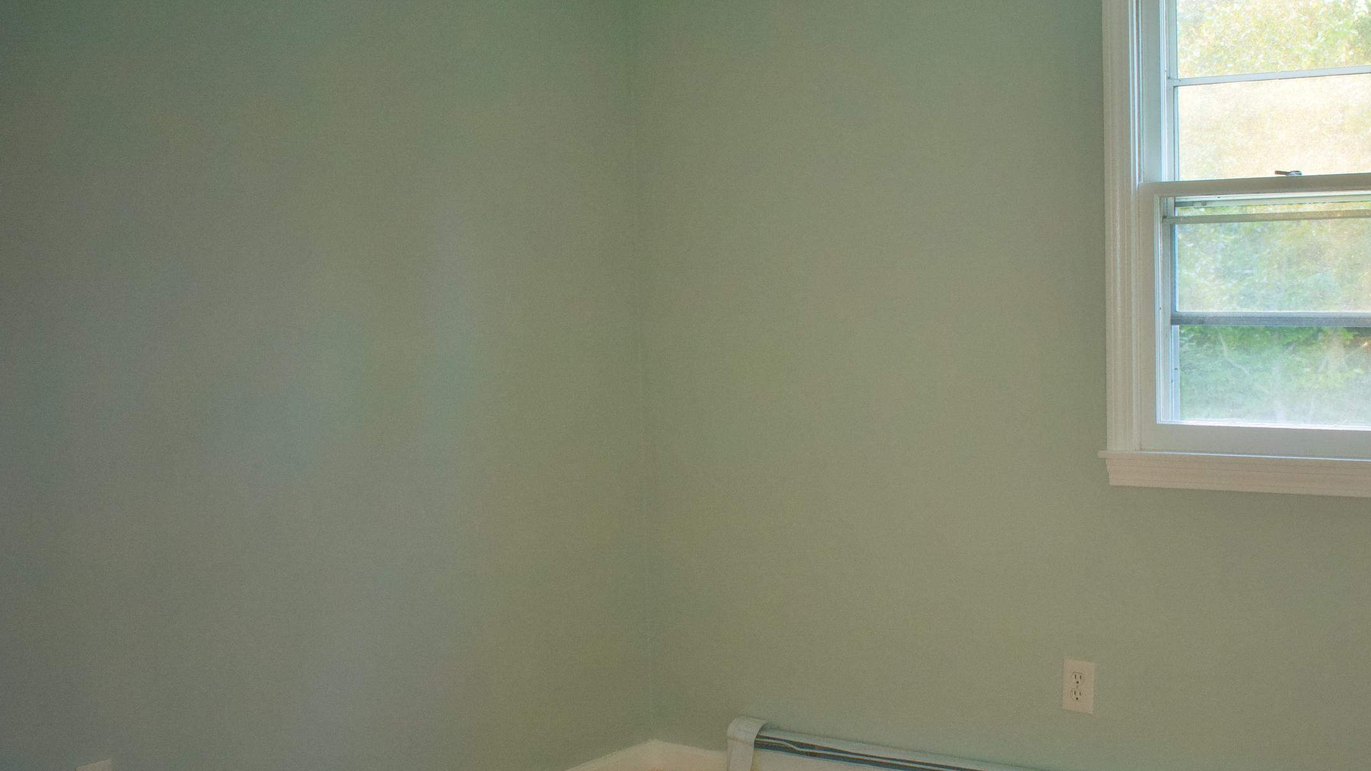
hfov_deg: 46.0
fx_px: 1599
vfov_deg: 27.1
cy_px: 376
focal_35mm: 44
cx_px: 862
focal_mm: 20
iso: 1600
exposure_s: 1/200
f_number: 3.5
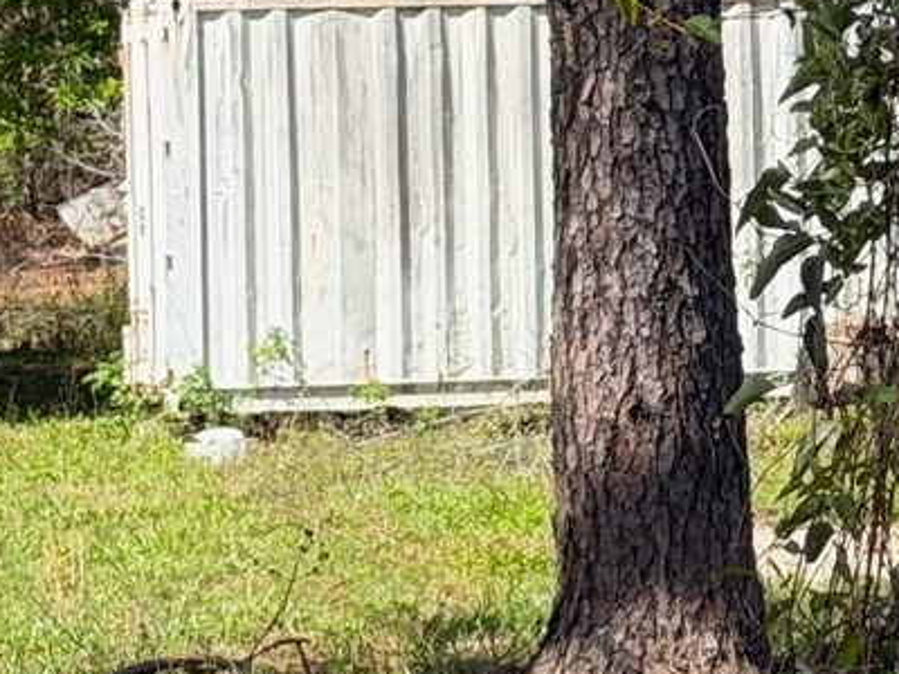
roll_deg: +0.8
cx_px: 957
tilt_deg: -0.7
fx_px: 6389
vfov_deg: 6.0
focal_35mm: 246
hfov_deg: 8.0
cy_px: 115
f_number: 1.78
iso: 64
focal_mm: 6.76
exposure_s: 1/1678
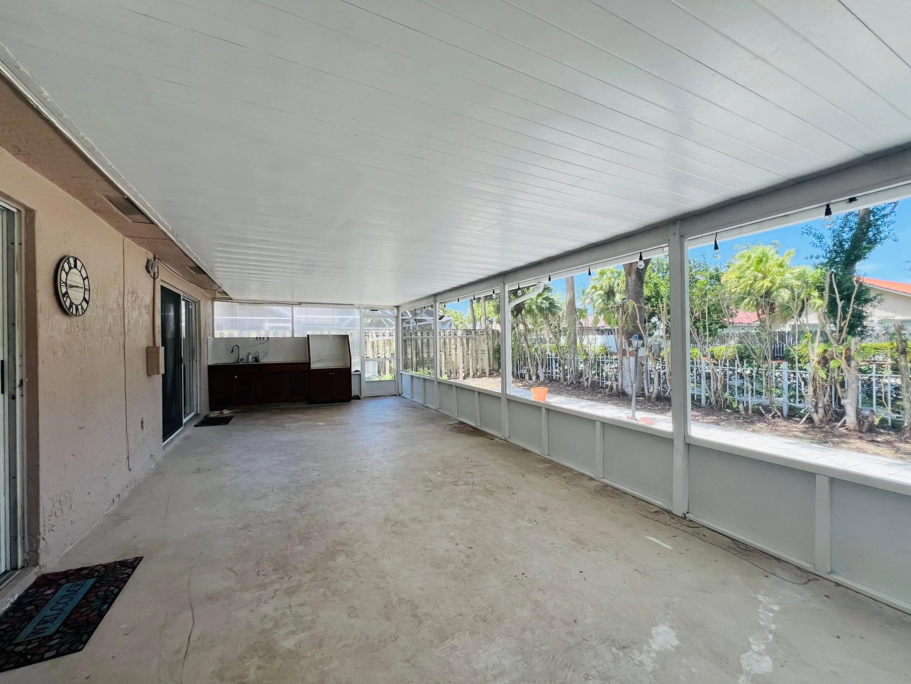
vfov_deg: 89.9
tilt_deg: -0.3
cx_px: 456
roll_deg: +0.5
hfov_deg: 106.2
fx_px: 342
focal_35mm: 13
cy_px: 342
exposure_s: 1/144
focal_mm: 1.57
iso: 32
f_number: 1.8
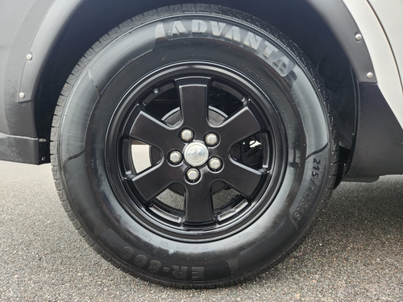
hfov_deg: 73.9
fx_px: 268
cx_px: 202
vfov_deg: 58.9
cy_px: 151
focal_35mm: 23
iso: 50
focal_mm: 5.4
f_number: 1.8
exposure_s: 1/180
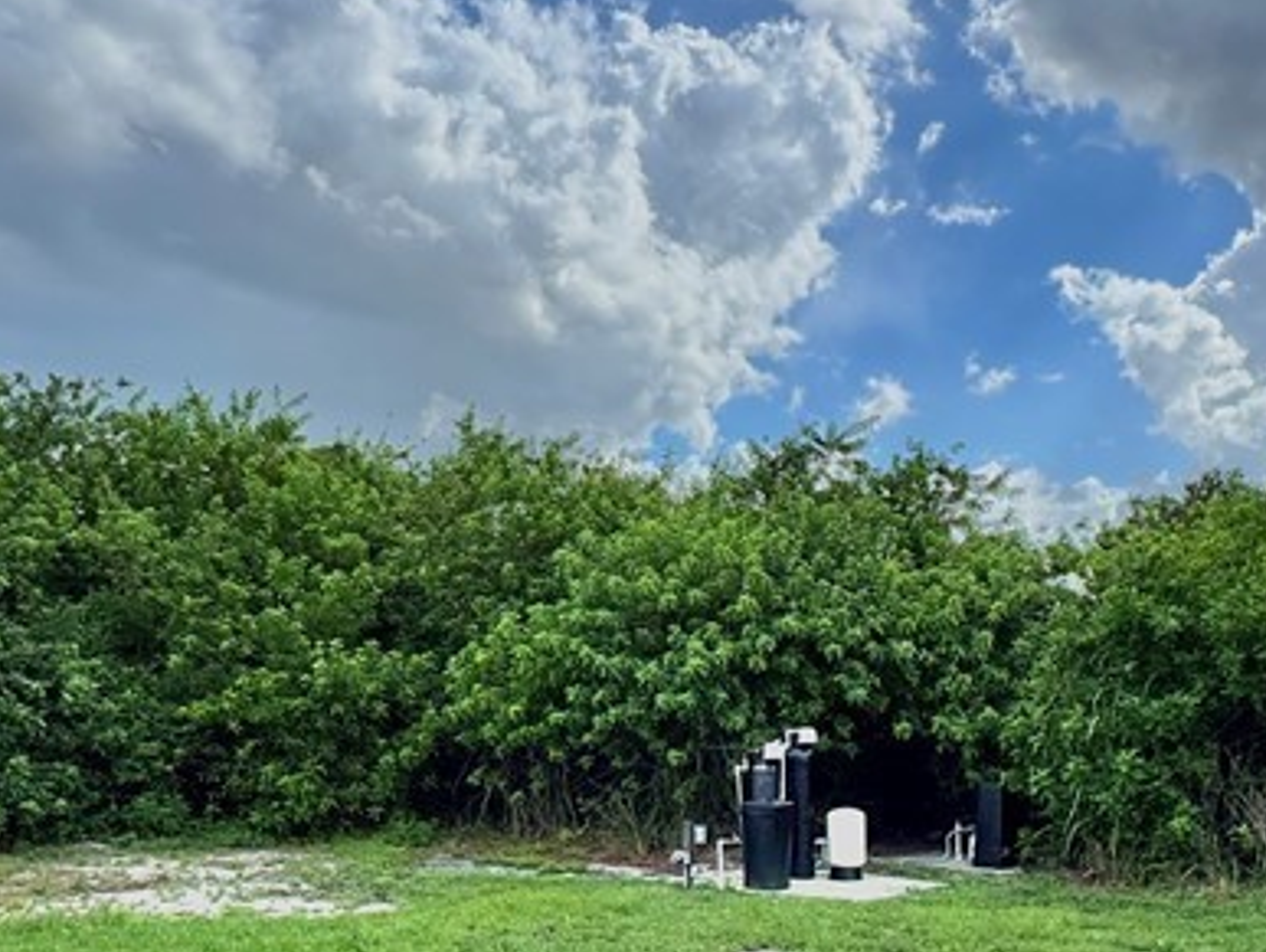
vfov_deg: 38.2
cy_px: 644
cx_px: 726
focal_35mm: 37
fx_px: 1354
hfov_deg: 49.9
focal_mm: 2.22
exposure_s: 1/2146
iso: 50
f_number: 2.2
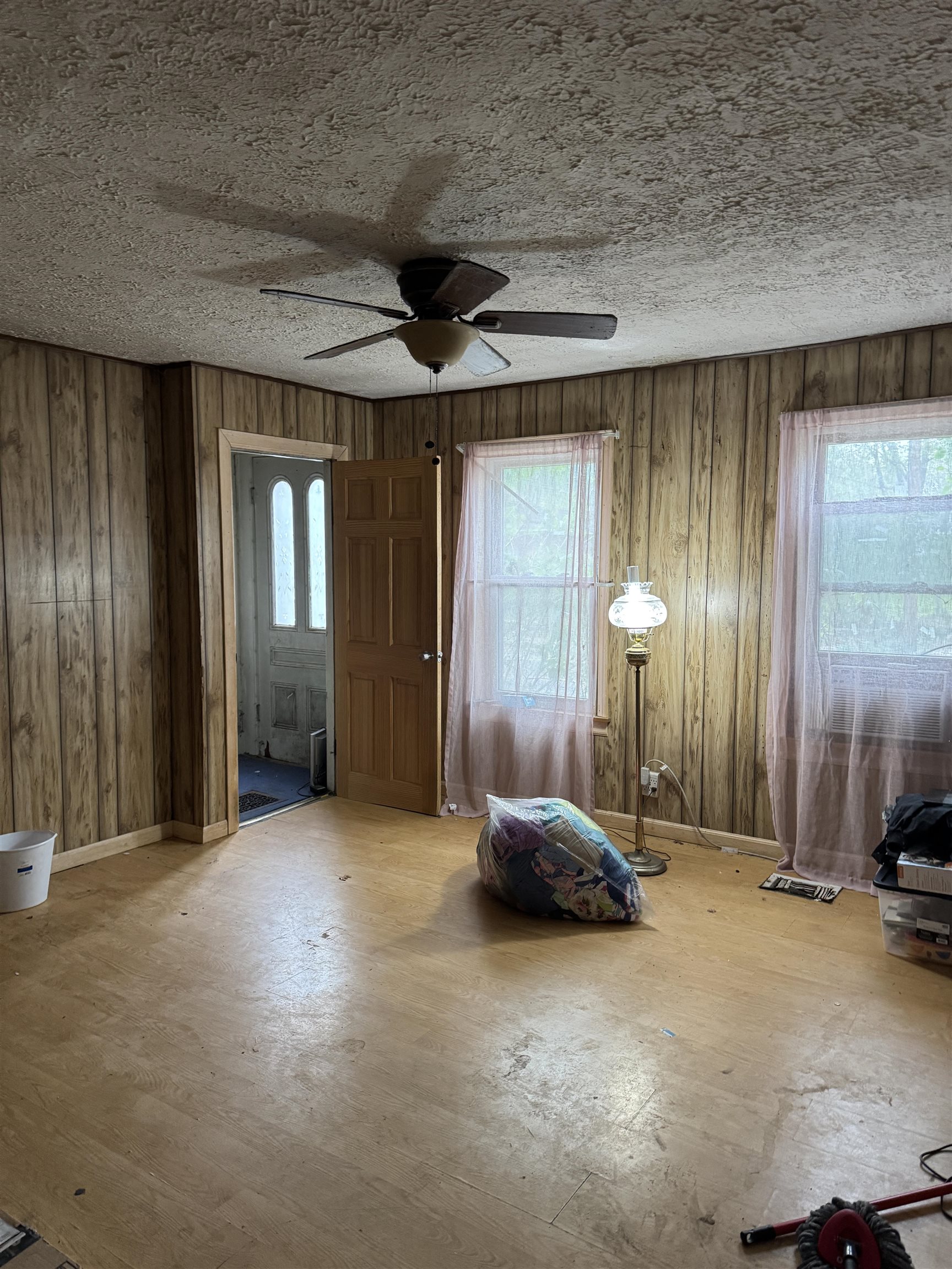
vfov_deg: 71.6
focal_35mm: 24
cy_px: 634
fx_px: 880
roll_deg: -0.6
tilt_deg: -5.7
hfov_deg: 56.8
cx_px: 476
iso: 500
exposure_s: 1/60
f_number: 1.78
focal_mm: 6.76
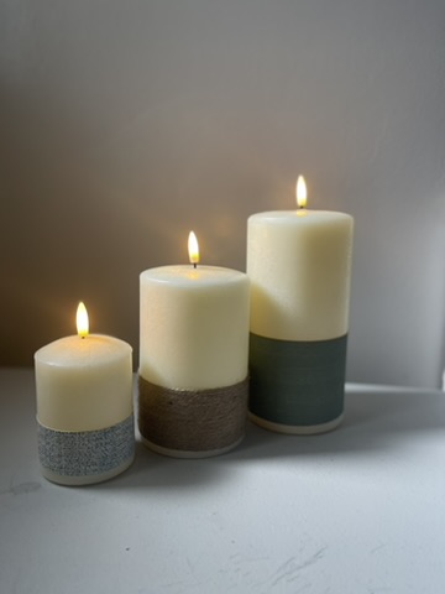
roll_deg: +0.2
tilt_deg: -11.3
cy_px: 297
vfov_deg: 67.3
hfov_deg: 53.1
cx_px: 222
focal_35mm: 26
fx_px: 446
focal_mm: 5.1
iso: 125
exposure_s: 1/66
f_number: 1.6
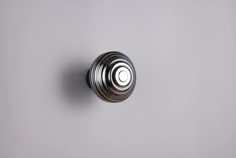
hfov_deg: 28.8
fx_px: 459
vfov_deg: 19.5
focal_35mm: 70
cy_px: 79
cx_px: 118
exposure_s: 1/8
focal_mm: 70
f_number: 13
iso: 100
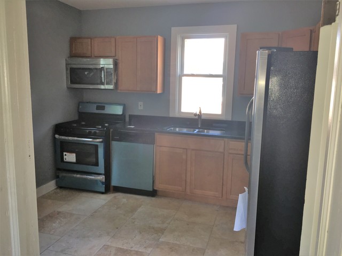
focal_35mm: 29
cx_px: 171
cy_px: 128
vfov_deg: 48.2
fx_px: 287
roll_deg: -1.9
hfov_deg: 61.7
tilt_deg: -9.1
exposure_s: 1/30
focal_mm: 4.15
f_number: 2.2
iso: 32
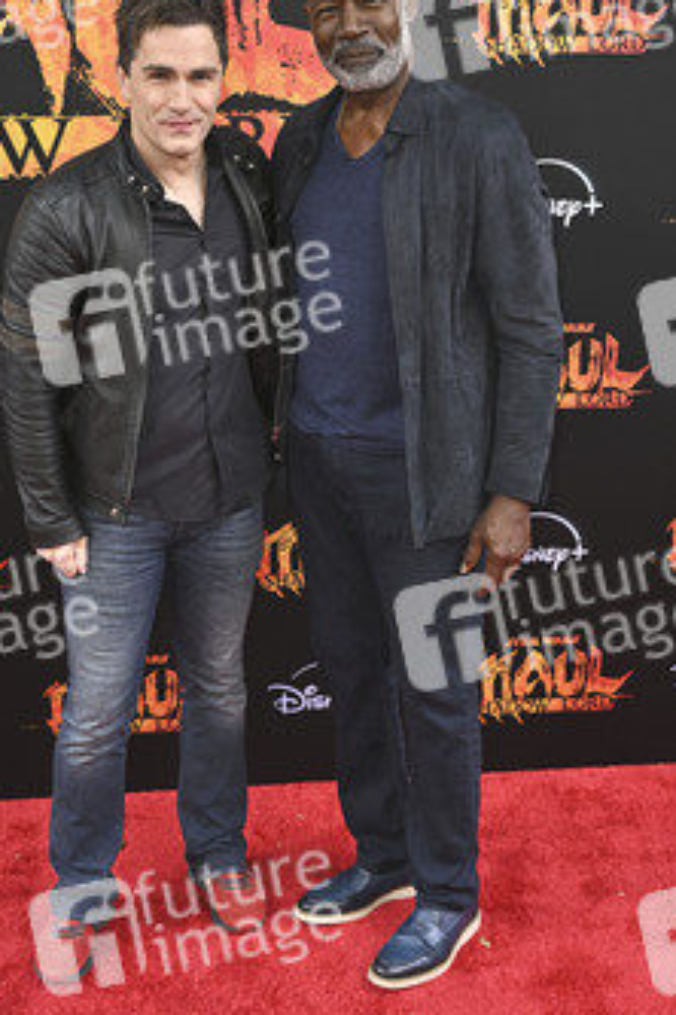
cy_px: 466
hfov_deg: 31.8
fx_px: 1183
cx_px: 274
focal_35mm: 42
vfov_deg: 46.4
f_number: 6.3
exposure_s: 1/320
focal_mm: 35
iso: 800
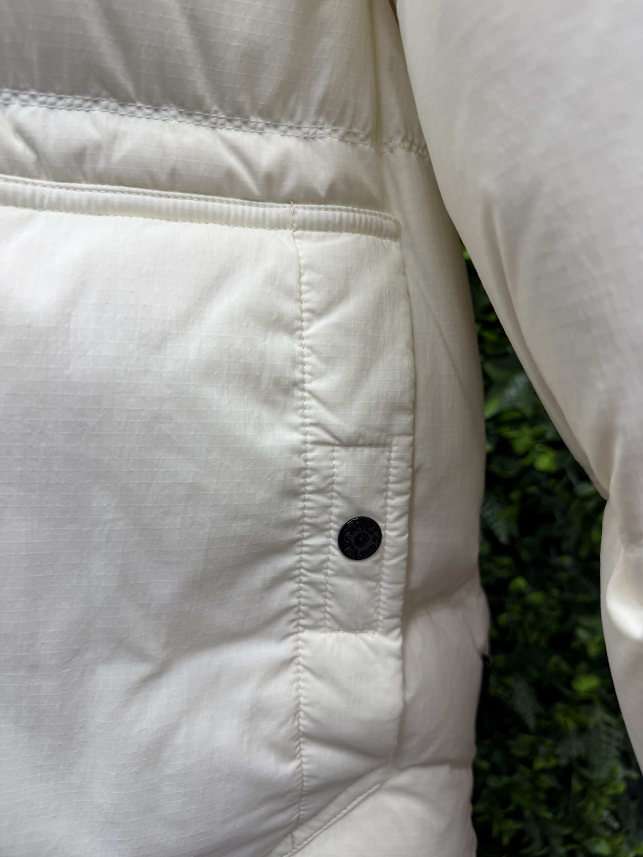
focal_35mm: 24
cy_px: 428
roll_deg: -1.7
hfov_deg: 56.8
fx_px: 594
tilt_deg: -11.2
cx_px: 322
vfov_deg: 71.6
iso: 80
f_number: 1.78
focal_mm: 6.76
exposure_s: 1/84
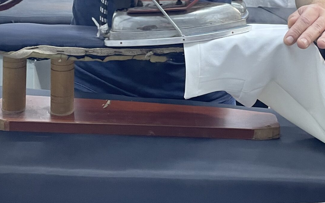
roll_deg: +0.5
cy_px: -12
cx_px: 161
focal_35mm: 65
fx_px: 576
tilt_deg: -9.8
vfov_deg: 19.3
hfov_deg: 31.5
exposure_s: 1/50
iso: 100
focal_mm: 4.2
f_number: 1.6
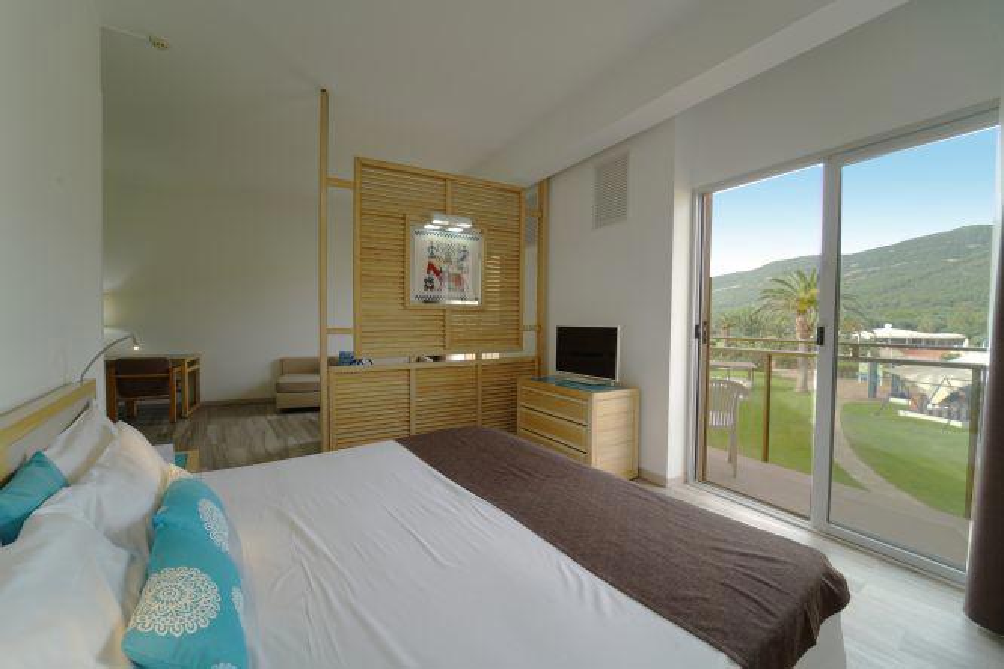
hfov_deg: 104.3
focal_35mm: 14
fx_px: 390
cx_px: 502
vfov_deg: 81.2
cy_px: 334
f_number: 14
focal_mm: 14
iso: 50
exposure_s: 1/4
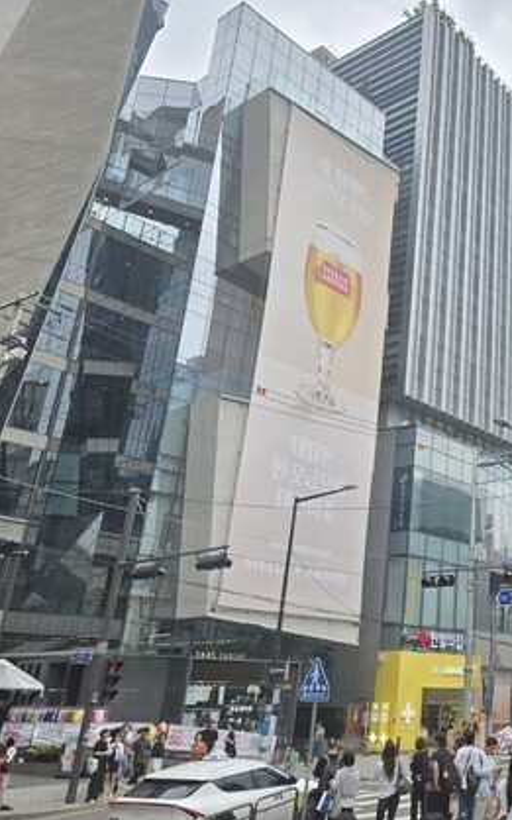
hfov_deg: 33.0
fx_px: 782
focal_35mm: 35
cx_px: 524
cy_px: 390
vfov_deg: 55.3
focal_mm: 5.4
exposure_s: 1/2921
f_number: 1.8
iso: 50
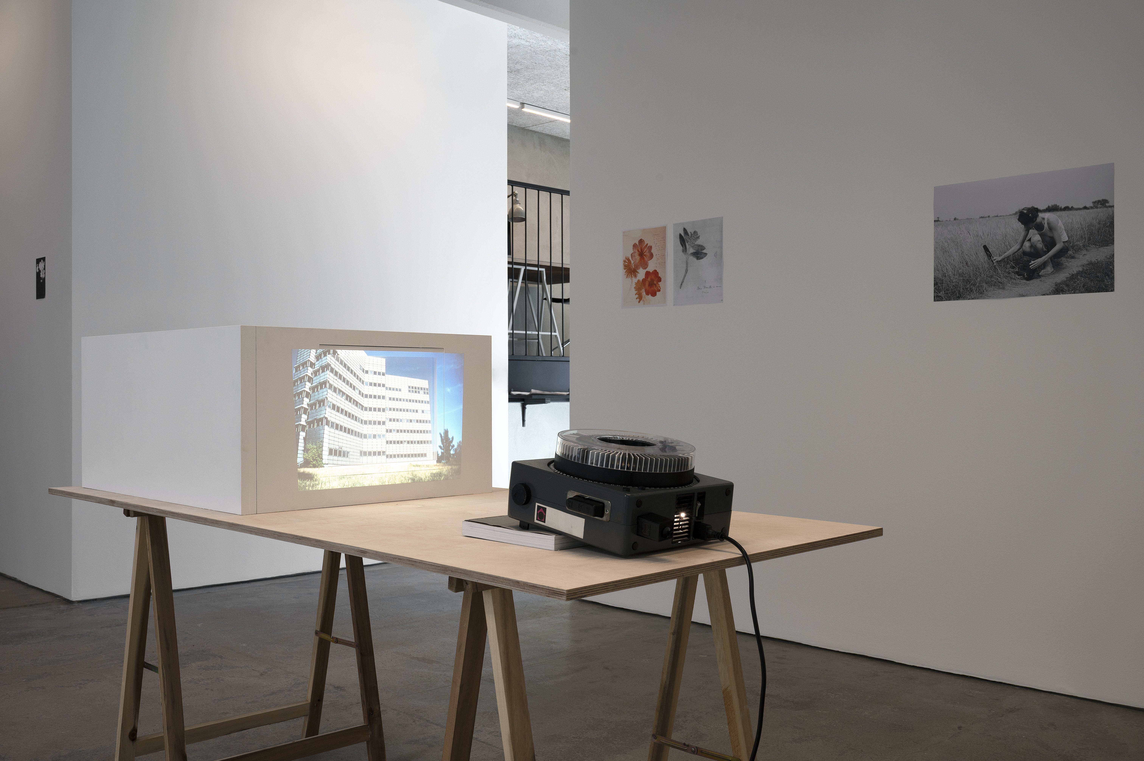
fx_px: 1048
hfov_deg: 57.3
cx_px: 572
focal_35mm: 33
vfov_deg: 39.9
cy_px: 380
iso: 200
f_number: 11
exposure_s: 1/2
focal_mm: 33
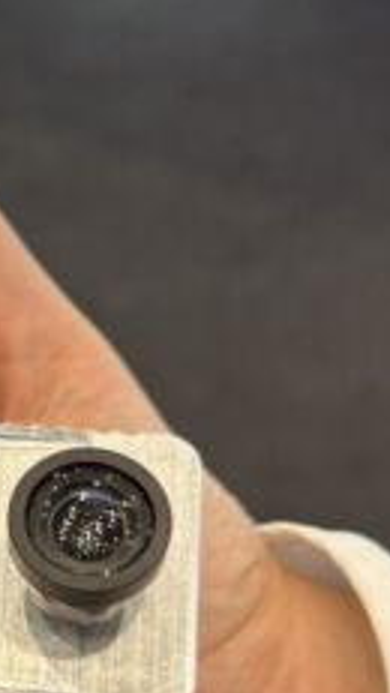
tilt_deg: -34.1
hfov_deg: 9.6
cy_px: 465
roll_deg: +6.3
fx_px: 2132
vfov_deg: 18.4
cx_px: -456
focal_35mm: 116
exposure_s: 1/50
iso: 125
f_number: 1.78
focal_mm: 6.76
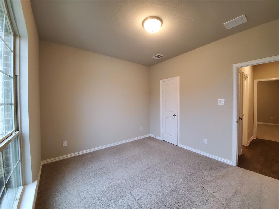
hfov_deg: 106.2
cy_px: 104
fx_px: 105
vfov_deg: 89.9
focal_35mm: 13
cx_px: 140
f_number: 2.2
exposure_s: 1/59
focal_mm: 1.8
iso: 400
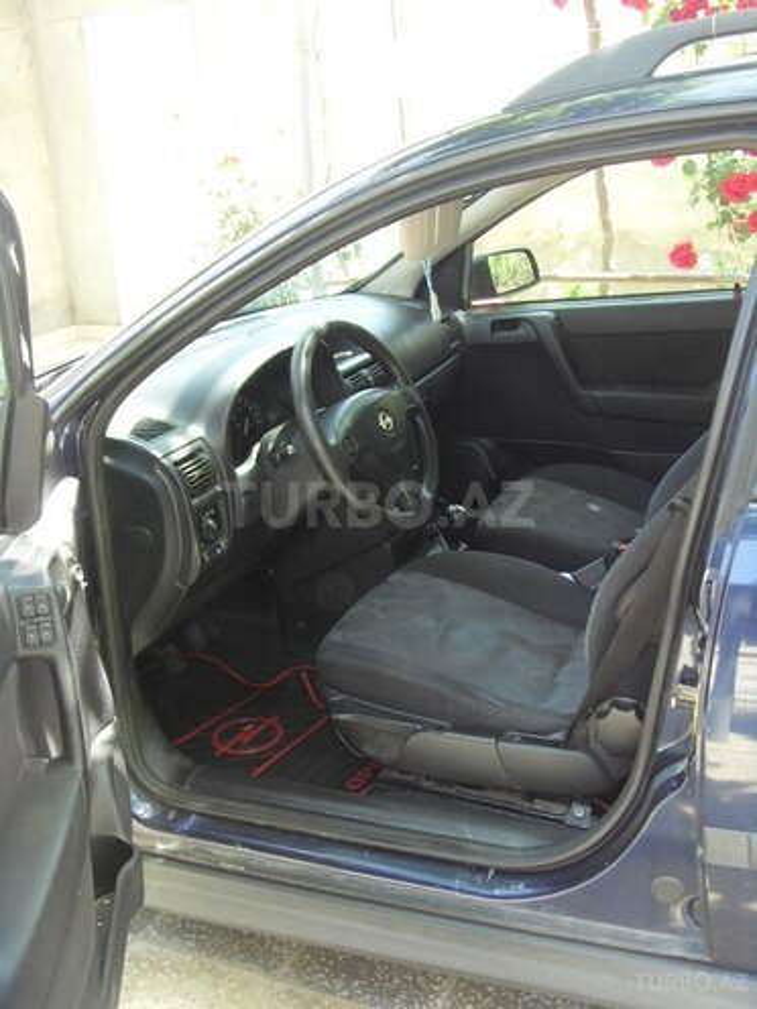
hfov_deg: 36.8
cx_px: 378
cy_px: 504
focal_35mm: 39
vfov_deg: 47.9
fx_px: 1137
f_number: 3.5
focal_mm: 6.6
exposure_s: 1/45
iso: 100
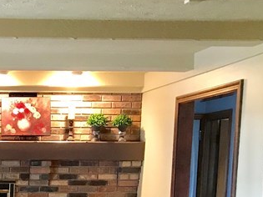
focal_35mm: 91
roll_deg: -1.2
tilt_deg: -7.8
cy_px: 270
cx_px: -55
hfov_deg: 20.2
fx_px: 691
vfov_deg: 15.3
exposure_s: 1/15
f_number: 1.8
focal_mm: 3.99
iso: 100
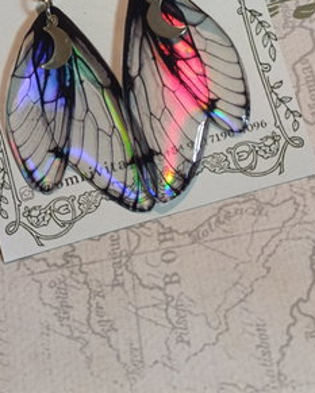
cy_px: 71
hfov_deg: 36.5
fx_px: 478
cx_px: 138
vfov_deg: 42.5
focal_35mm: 41
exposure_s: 1/50
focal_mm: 6.14
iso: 1000
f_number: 1.6
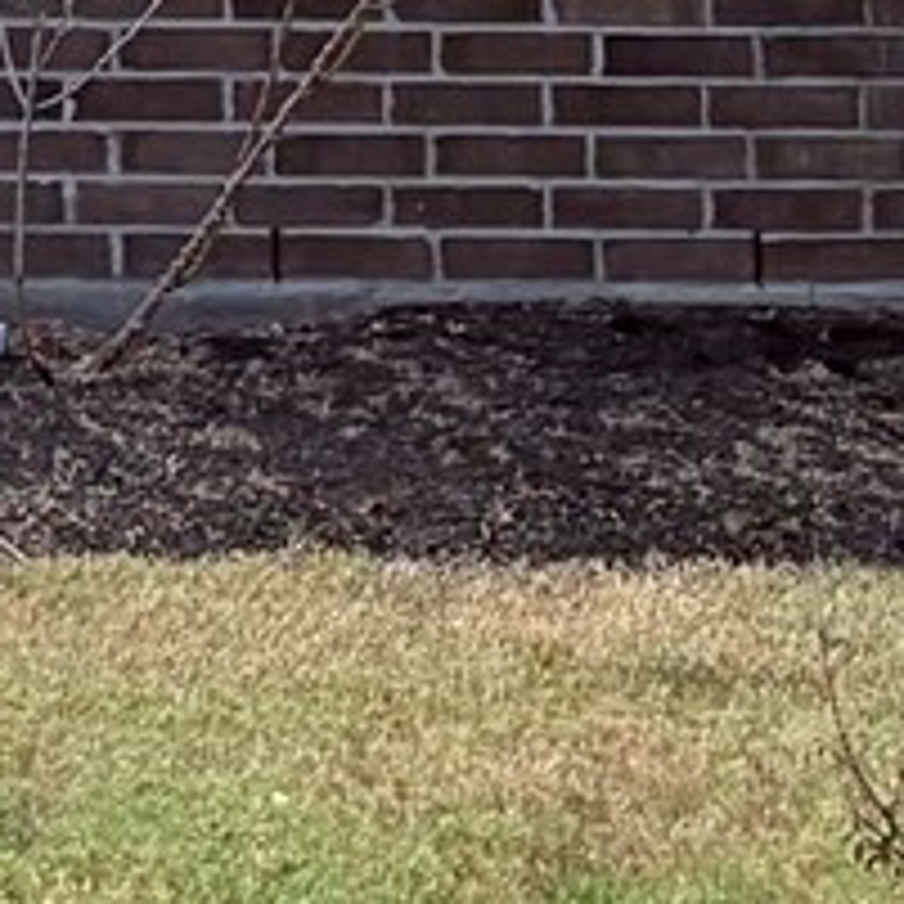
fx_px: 6914
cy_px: -868
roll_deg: +0.3
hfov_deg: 7.0
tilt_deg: +4.5
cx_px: -1399
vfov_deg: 7.2
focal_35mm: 234
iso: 50
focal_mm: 5.96
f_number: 1.6
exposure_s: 1/4065
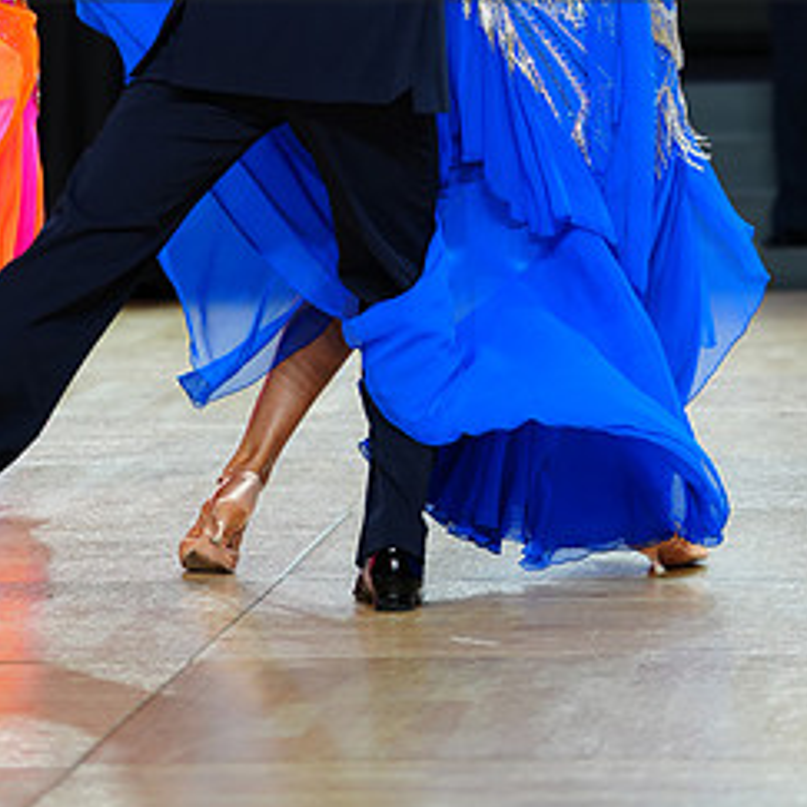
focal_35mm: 239
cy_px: -106
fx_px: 6304
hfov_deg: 7.3
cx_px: 480
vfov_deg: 7.3
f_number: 2.8
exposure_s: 1/400
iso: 500
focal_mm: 118
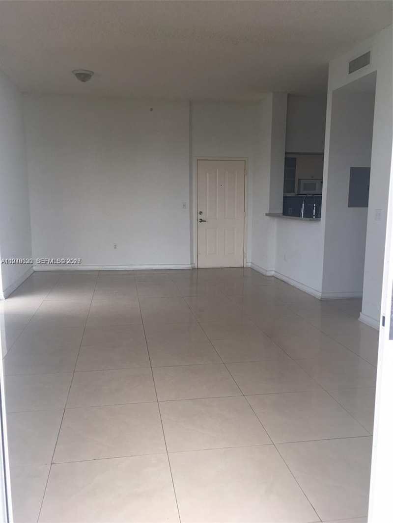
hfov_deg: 48.2
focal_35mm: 29
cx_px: 196
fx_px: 439
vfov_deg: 61.6
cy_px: 262
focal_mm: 4.15
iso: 25
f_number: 2.2
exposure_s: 1/150
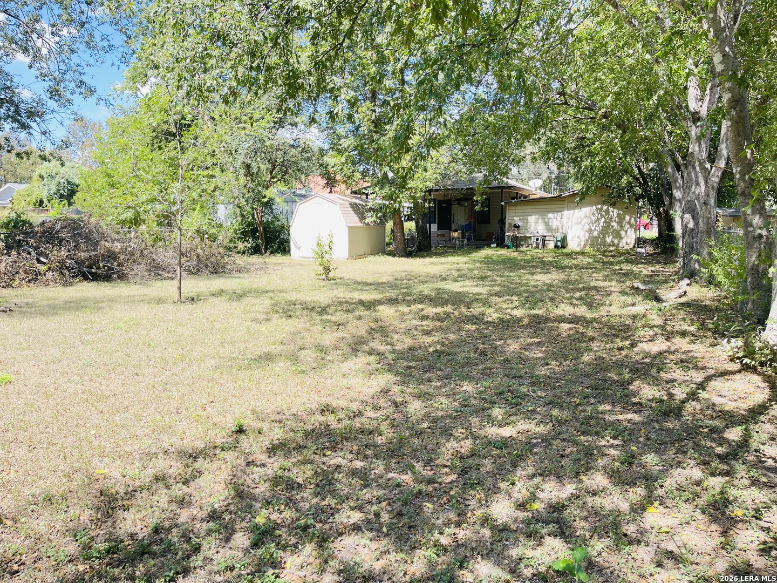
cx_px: 388
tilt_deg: -7.1
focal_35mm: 25
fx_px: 561
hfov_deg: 69.4
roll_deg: +0.8
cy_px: 292
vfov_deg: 54.9
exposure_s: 1/381
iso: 32
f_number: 1.6
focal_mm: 5.1
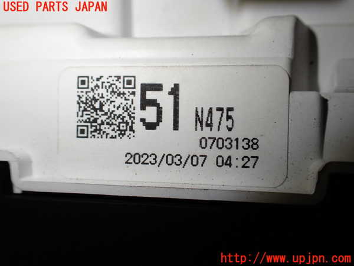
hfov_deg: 60.0
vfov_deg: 46.8
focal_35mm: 30
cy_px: 133
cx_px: 177
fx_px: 307
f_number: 3.2
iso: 100
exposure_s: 1/160
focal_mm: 5.4
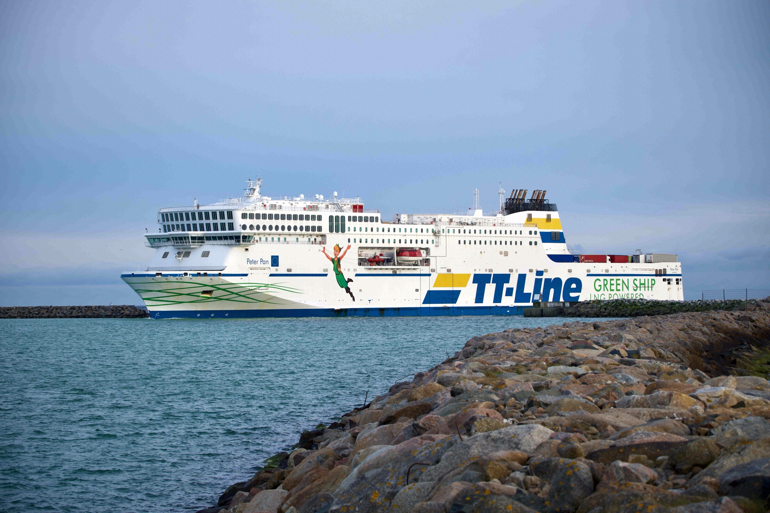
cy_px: 256
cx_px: 385
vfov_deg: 13.0
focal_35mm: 105
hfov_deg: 19.5
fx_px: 2246
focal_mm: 70
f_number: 5
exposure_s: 1/500
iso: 125
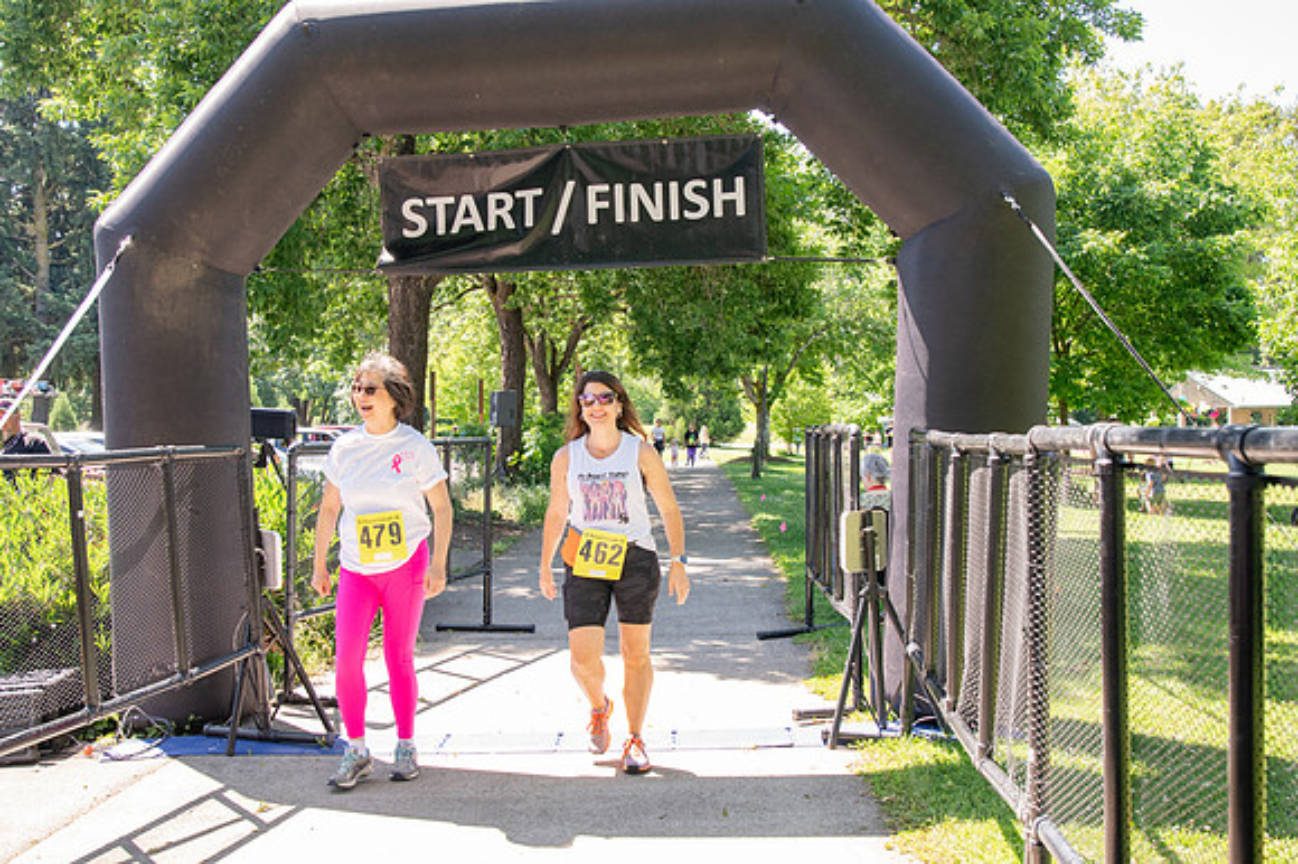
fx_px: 1297
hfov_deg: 53.2
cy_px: 432
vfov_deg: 36.8
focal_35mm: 36
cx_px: 649
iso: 500
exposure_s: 1/400
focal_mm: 24
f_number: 4
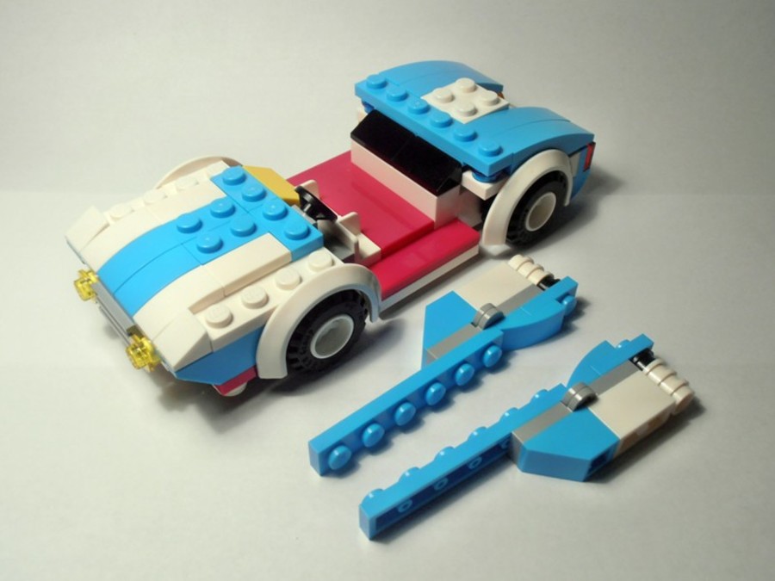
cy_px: 290
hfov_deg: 50.1
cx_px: 388
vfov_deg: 38.7
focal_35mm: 37
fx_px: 828
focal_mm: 6.61
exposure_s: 1/60
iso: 80
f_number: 3.9
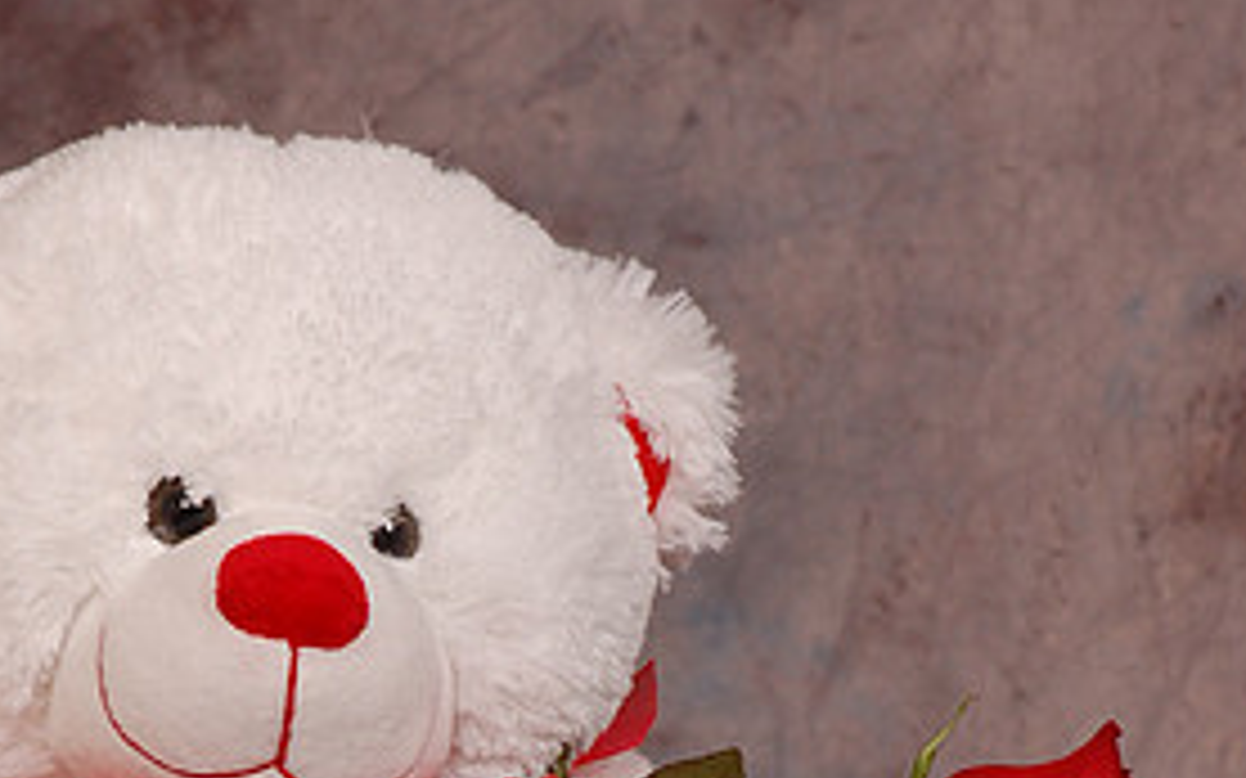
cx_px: 454
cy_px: 859
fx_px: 9237
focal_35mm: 272
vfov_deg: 4.8
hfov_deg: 7.7
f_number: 5.6
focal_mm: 85
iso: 400
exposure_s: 1/200
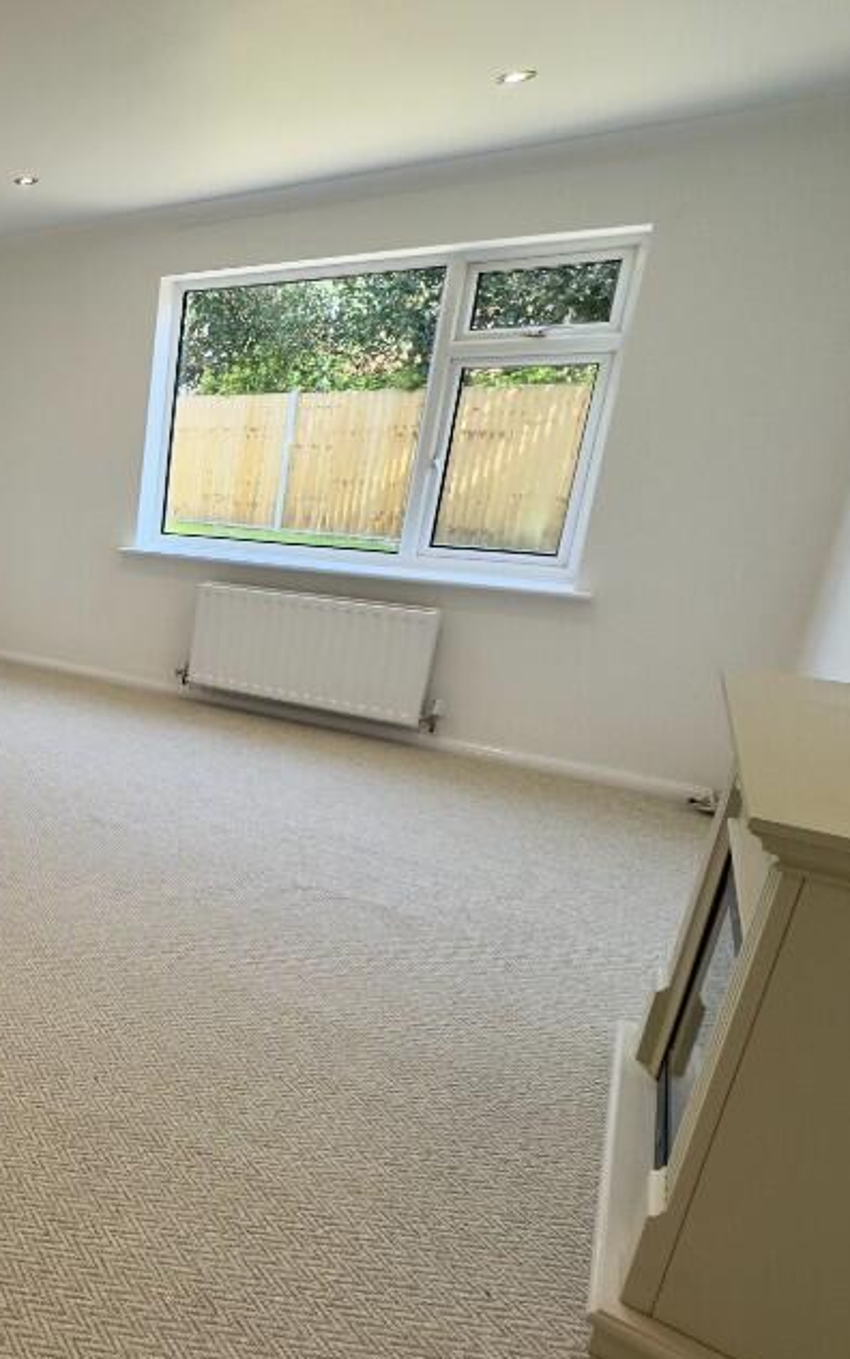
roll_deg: +0.3
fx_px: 889
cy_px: 648
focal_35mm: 24
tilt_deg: -14.8
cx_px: -200
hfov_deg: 37.1
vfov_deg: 74.7
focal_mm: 2.22
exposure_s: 1/114
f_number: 2.2
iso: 40
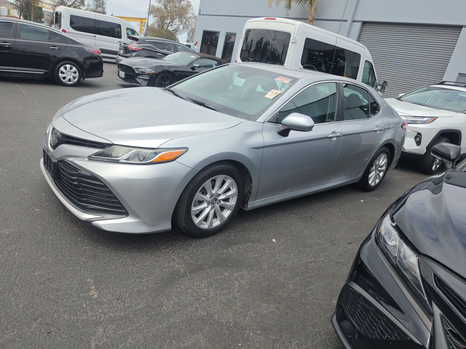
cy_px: 174
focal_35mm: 23
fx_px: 310
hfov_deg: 73.9
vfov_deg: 58.9
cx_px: 233
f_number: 1.4
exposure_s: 1/5775
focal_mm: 6.5
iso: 64
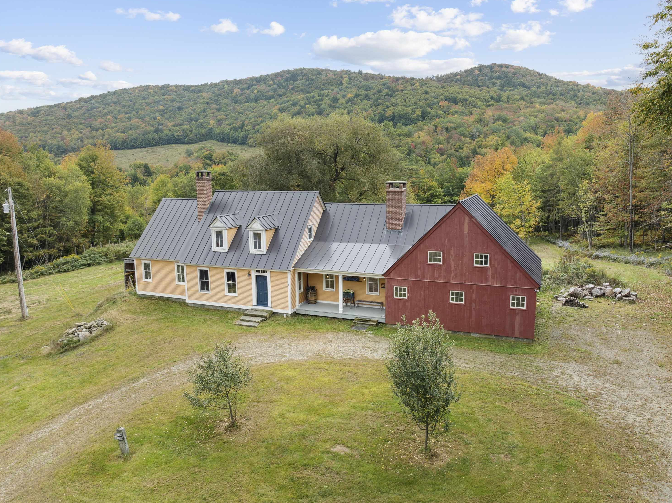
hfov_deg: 69.4
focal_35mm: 25
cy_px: 248
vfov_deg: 54.8
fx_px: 485
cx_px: 326
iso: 100
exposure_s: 1/120
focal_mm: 12.3
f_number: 3.5
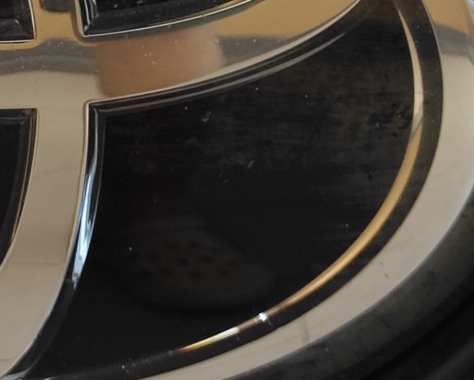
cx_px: -33
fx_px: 3535
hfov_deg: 7.6
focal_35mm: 252
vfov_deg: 6.1
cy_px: -188
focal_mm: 8.7
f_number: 1.9
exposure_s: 1/116
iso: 100
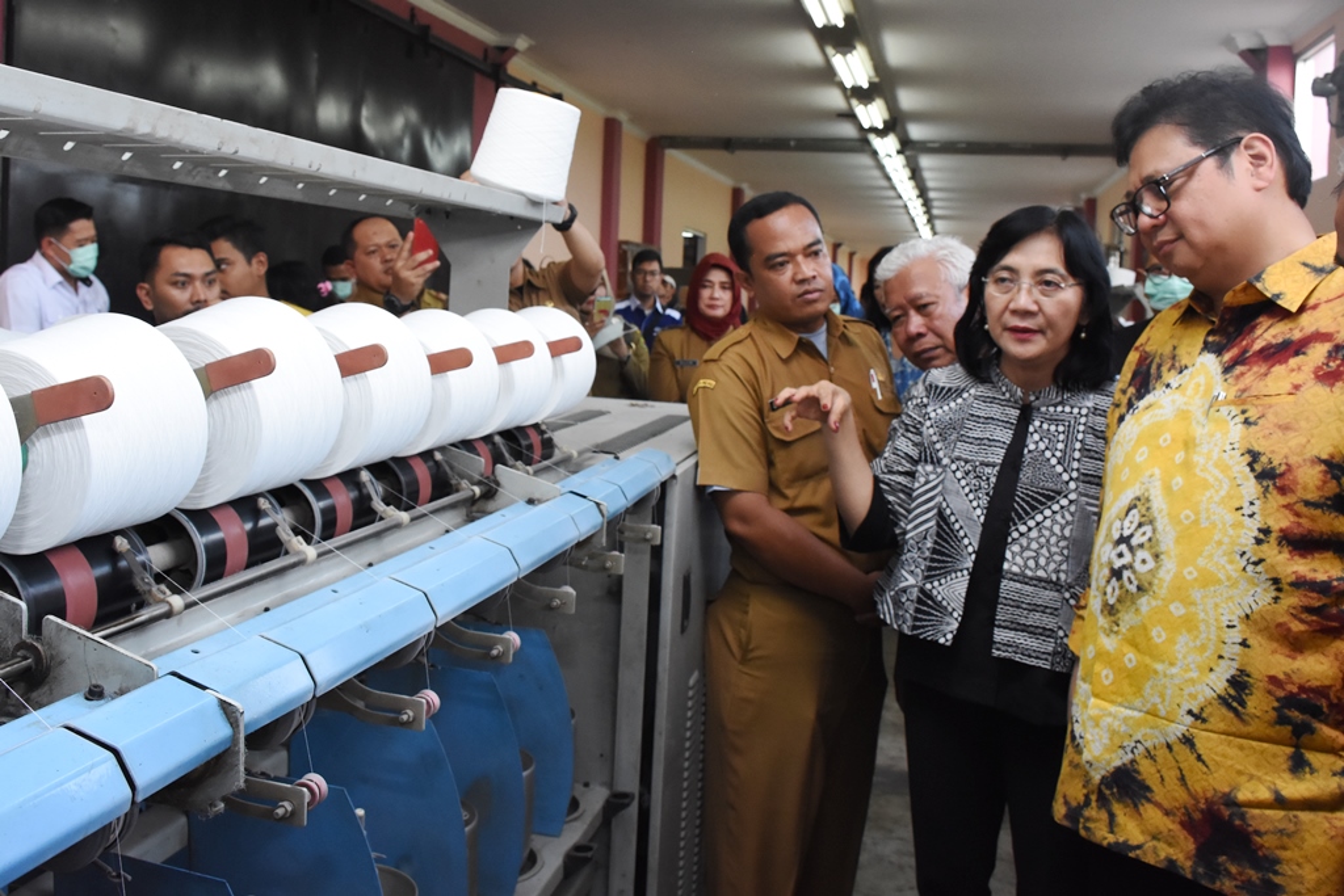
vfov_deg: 47.9
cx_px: 672
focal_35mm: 27
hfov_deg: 67.4
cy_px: 448
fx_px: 1008
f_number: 5.6
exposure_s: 1/200
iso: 1600
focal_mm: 18
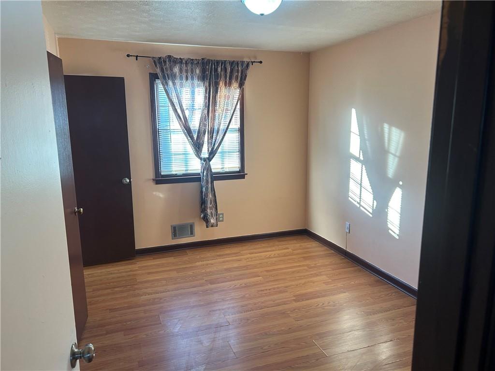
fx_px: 372
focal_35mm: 26
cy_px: 186
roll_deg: +0.4
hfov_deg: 67.3
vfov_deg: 53.1
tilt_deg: -11.2
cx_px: 248
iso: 100
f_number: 1.5
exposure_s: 1/120
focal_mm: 5.7
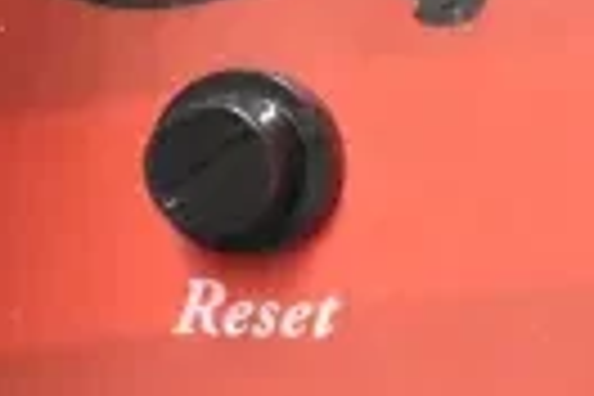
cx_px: 1256
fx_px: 3305
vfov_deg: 6.9
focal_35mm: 200
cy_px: 214
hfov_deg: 9.5
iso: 6400
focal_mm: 29
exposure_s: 1/60
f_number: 4.2
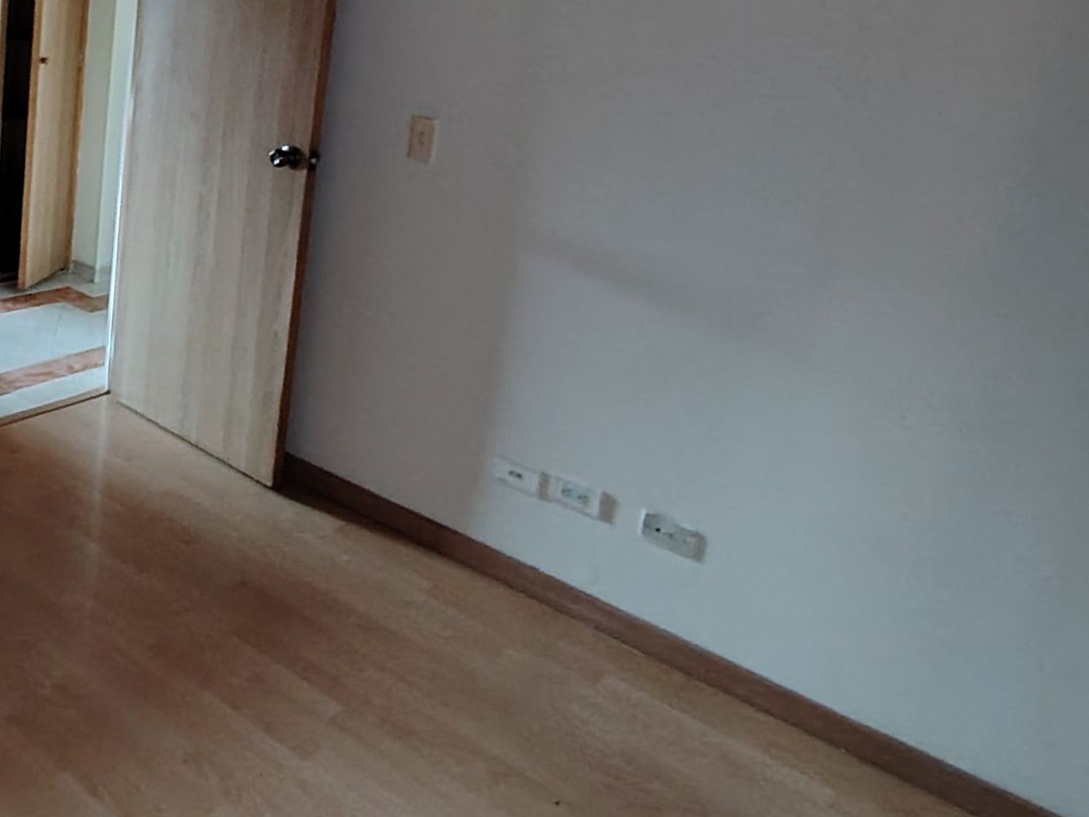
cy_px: 189
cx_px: 106
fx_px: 1133
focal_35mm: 36
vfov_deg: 38.5
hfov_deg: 46.3
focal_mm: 1.43
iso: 764
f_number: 2.2
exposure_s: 1/25
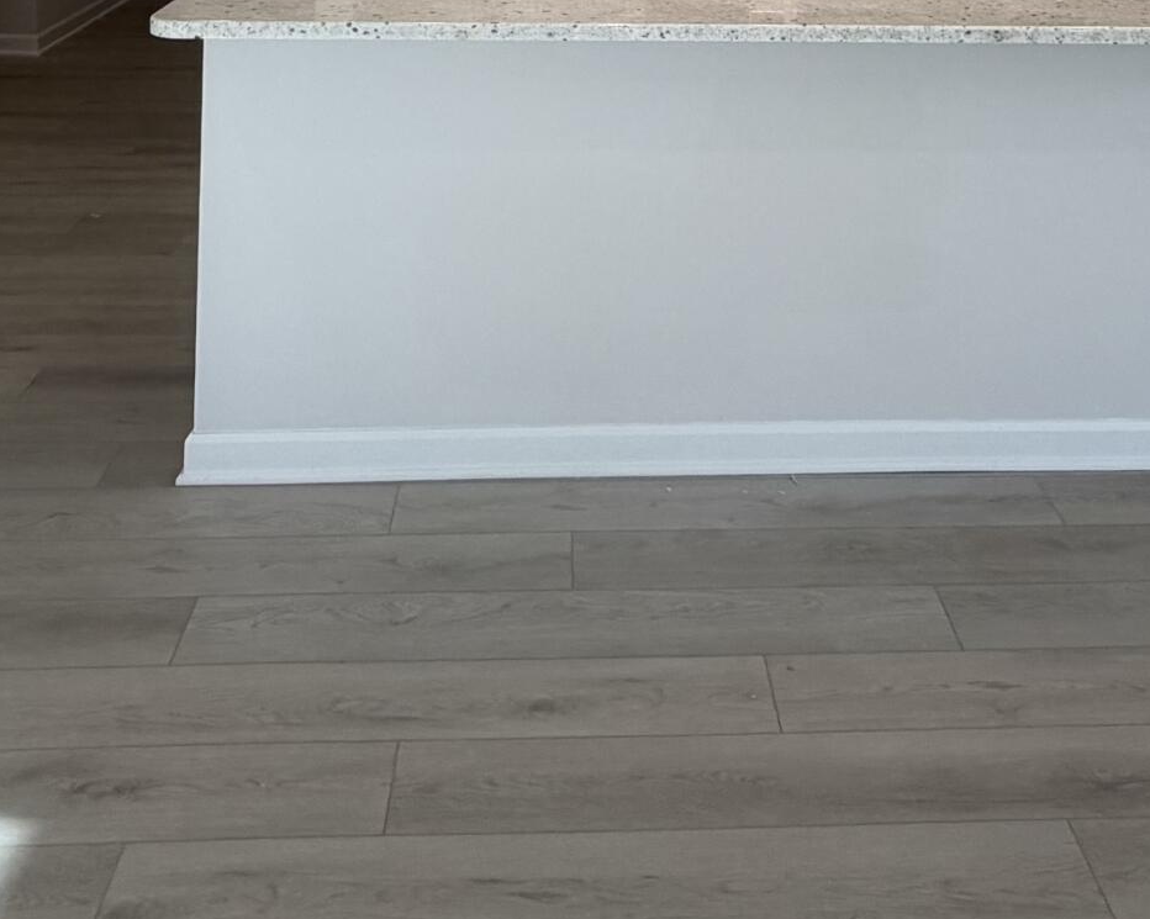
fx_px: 1497
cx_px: 644
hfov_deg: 42.0
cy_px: -281
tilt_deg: +0.2
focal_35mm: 44
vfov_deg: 28.1
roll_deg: -1.1
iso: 100
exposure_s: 1/120
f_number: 2.2
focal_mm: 2.22
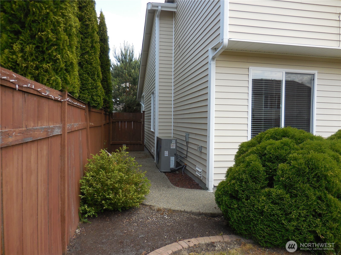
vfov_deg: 54.9
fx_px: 246
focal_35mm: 25
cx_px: 170
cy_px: 128
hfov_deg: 69.4
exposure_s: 1/320
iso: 125
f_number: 3.3
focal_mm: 4.5
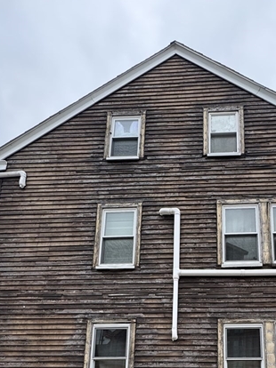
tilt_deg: +10.7
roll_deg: -0.5
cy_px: 336
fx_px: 277
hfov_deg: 50.9
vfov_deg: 57.2
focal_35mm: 26
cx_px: 206
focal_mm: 2.22
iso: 40
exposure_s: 1/297
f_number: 2.2
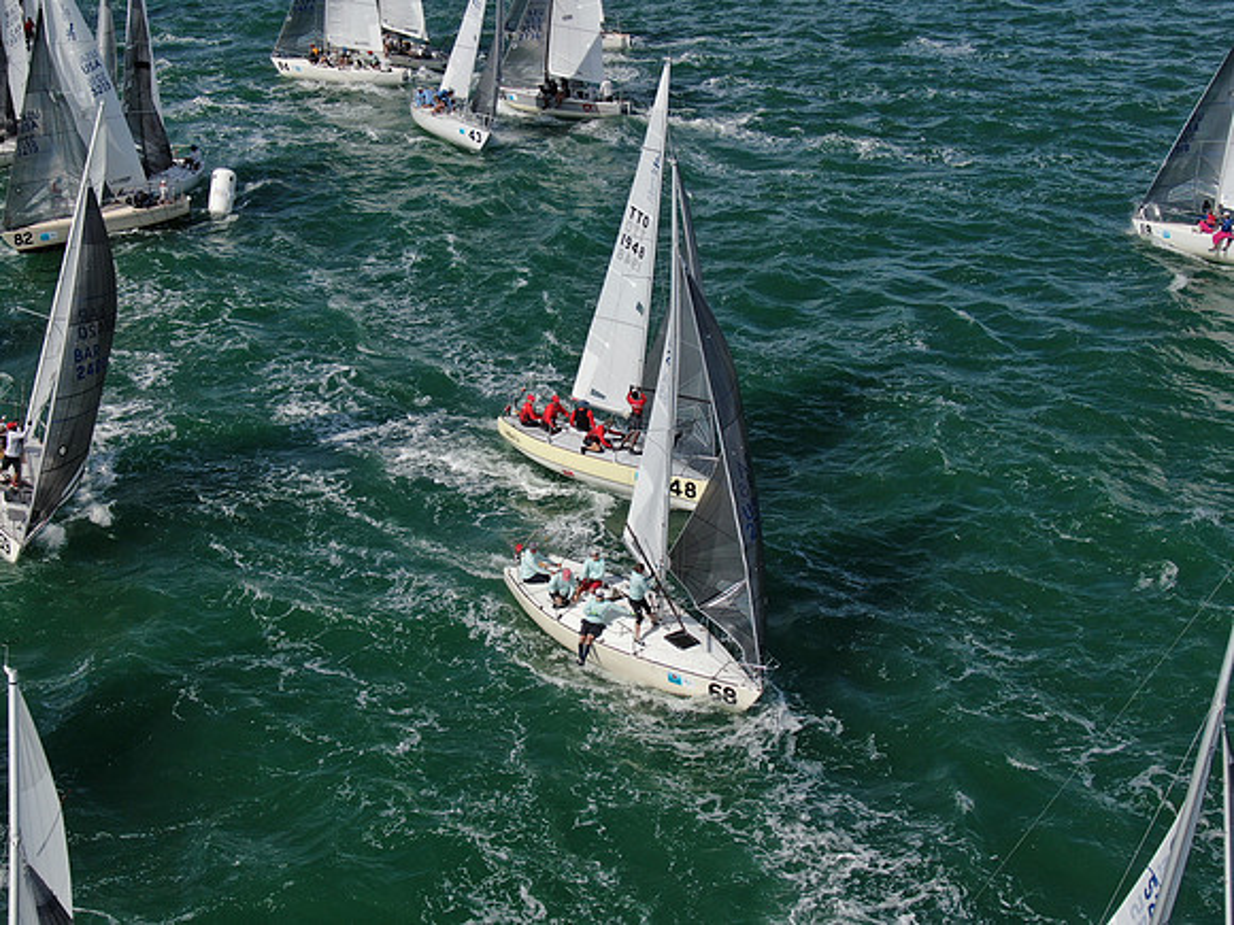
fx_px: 1711
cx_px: 617
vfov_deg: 30.3
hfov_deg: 39.7
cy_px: 462
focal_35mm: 48
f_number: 3.8
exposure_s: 1/1250
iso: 100
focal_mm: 8.6
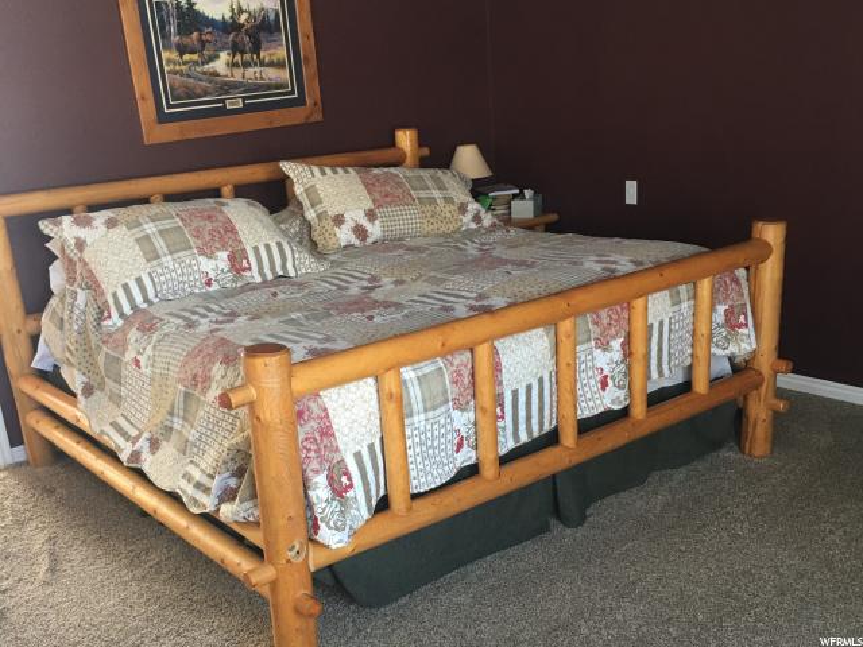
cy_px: 324
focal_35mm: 29
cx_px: 432
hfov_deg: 61.7
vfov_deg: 48.2
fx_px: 723
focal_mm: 4.15
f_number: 2.2
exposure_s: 1/15
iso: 40
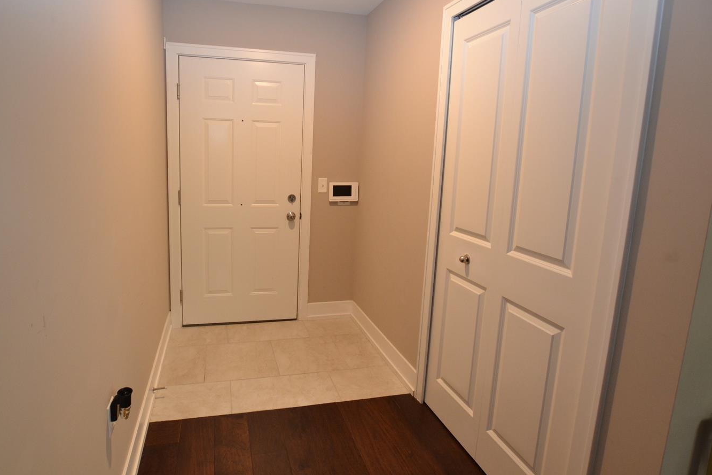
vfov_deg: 67.1
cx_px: 302
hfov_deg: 89.3
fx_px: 356
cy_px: 205
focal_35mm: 18
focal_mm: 10
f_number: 3.5
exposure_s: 1/60
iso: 900
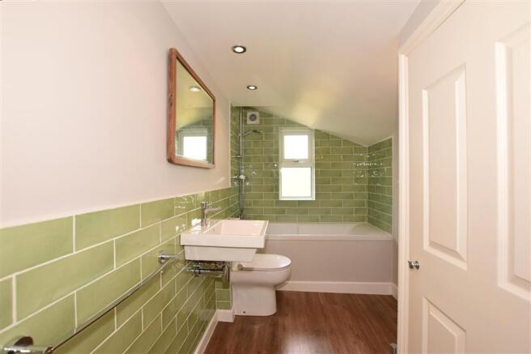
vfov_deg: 77.3
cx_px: 266
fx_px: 221
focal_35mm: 15
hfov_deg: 100.4
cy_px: 177
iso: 400
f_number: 5.6
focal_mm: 10
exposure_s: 1/80
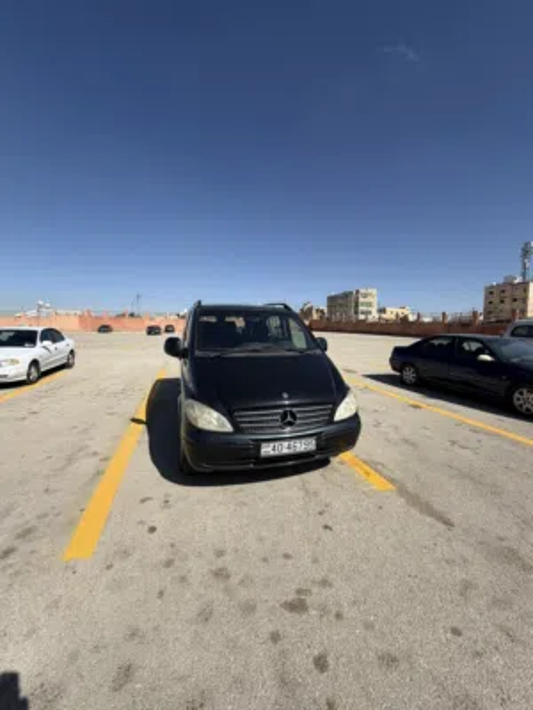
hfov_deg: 85.7
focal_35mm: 14
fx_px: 287
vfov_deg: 102.1
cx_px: 266
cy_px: 355
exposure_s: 1/1145
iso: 20
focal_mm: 2.22
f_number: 2.2
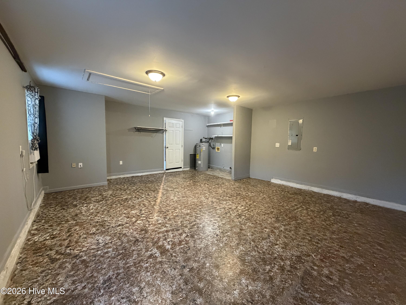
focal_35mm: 14
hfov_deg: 102.1
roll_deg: -0.8
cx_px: 203
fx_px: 164
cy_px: 152
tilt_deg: -4.1
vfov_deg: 85.7
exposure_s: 1/60
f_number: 2.2
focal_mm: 2.22
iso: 800
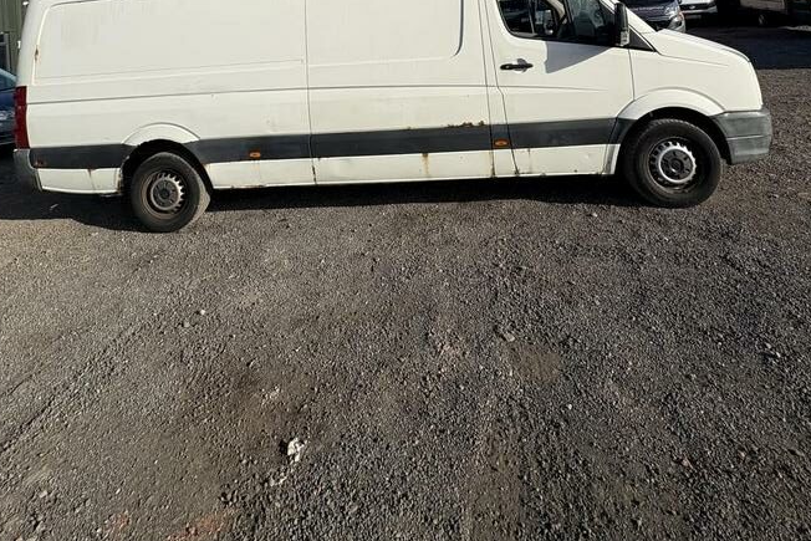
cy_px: -5
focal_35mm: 20
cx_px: 399
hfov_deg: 84.0
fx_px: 451
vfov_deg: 49.8
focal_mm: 2.22
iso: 50
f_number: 2.2
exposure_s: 1/3390
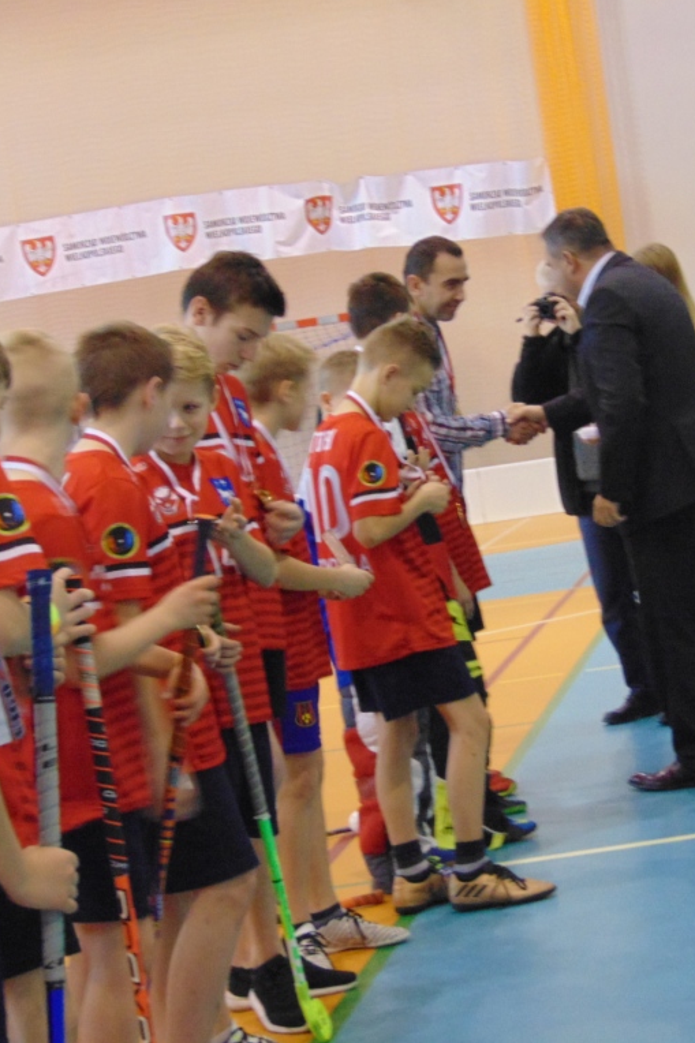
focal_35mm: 99
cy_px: 520
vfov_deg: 20.6
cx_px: 627
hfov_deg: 13.7
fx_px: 2868
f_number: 3.7
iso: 400
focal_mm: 12.8
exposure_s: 1/25
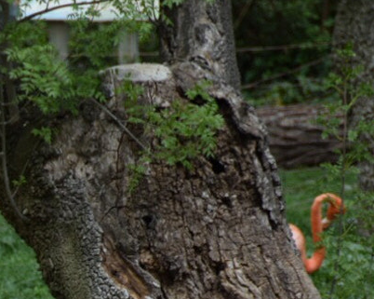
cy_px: 459
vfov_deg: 1.4
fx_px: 12410
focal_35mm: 1122
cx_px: -160
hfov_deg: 1.7
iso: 100
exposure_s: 1/320
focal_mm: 200
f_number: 6.3
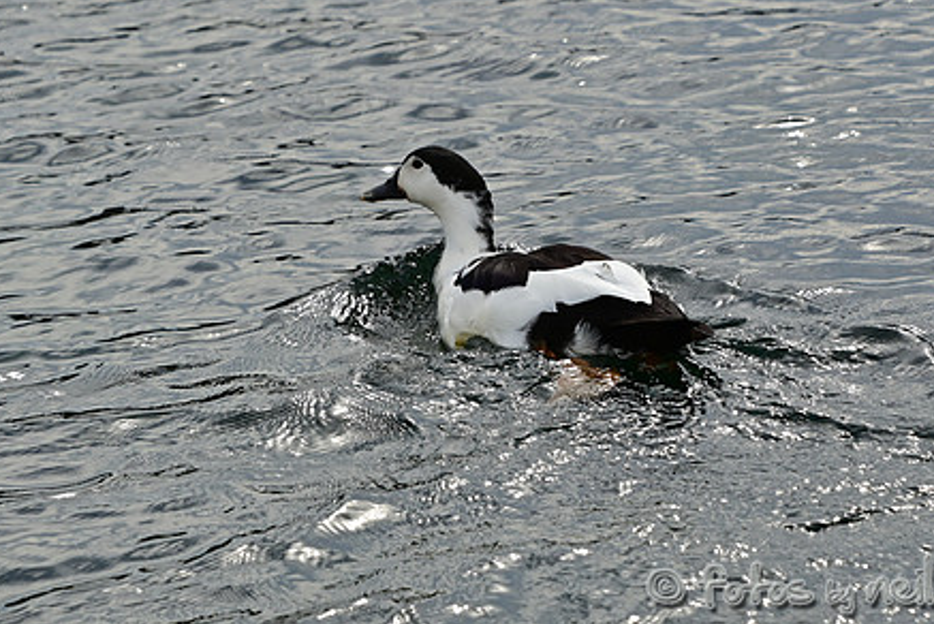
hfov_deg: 9.4
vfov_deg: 6.3
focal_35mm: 219
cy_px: 251
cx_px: 370
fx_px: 5685
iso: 200
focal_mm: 110
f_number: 9
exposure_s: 1/1250
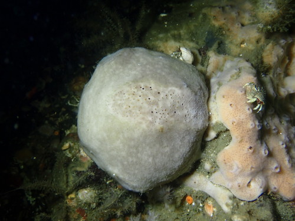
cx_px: 148
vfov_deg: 35.1
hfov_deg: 45.8
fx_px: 349
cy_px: 110
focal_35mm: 41
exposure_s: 1/125
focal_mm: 7.31
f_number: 2.8
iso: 200
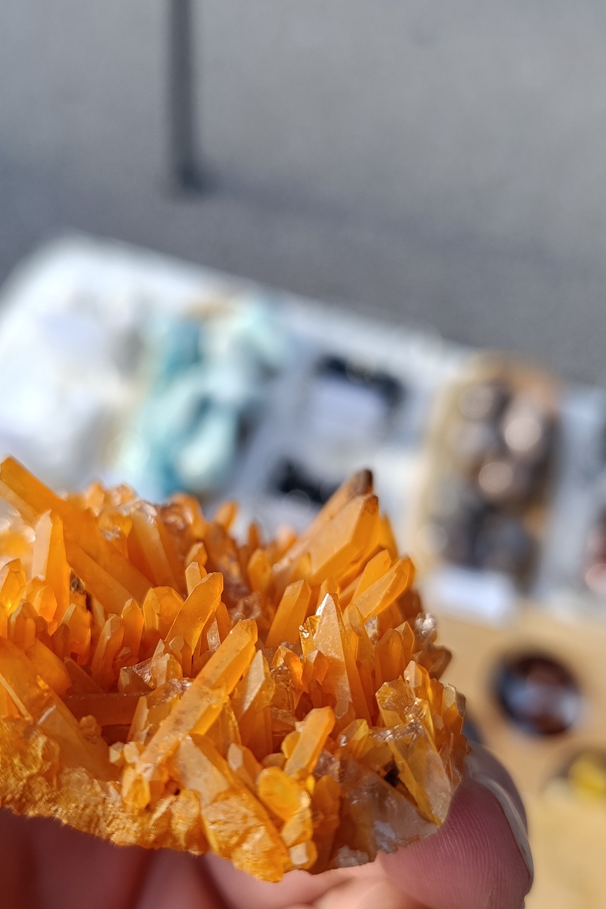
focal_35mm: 35
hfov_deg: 37.7
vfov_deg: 54.1
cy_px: 535
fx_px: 883
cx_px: 241
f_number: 1.6
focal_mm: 6.14
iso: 64
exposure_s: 1/100
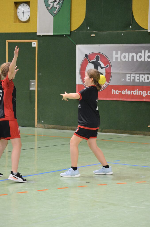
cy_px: 114
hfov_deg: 11.1
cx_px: 75
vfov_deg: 16.7
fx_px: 772
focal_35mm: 123
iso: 1600
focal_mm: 82
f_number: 4.2
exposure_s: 1/125
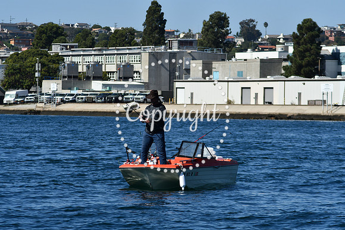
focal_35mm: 232
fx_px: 2224
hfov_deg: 8.9
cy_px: 115
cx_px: 172
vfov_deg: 5.9
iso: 200
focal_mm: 155
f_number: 7.1
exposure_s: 1/1600
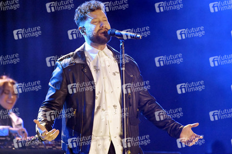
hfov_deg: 3.9
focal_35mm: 529
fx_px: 3409
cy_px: 74
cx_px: 122
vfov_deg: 2.6
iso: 12800
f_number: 5.6
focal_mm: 500
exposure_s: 1/800
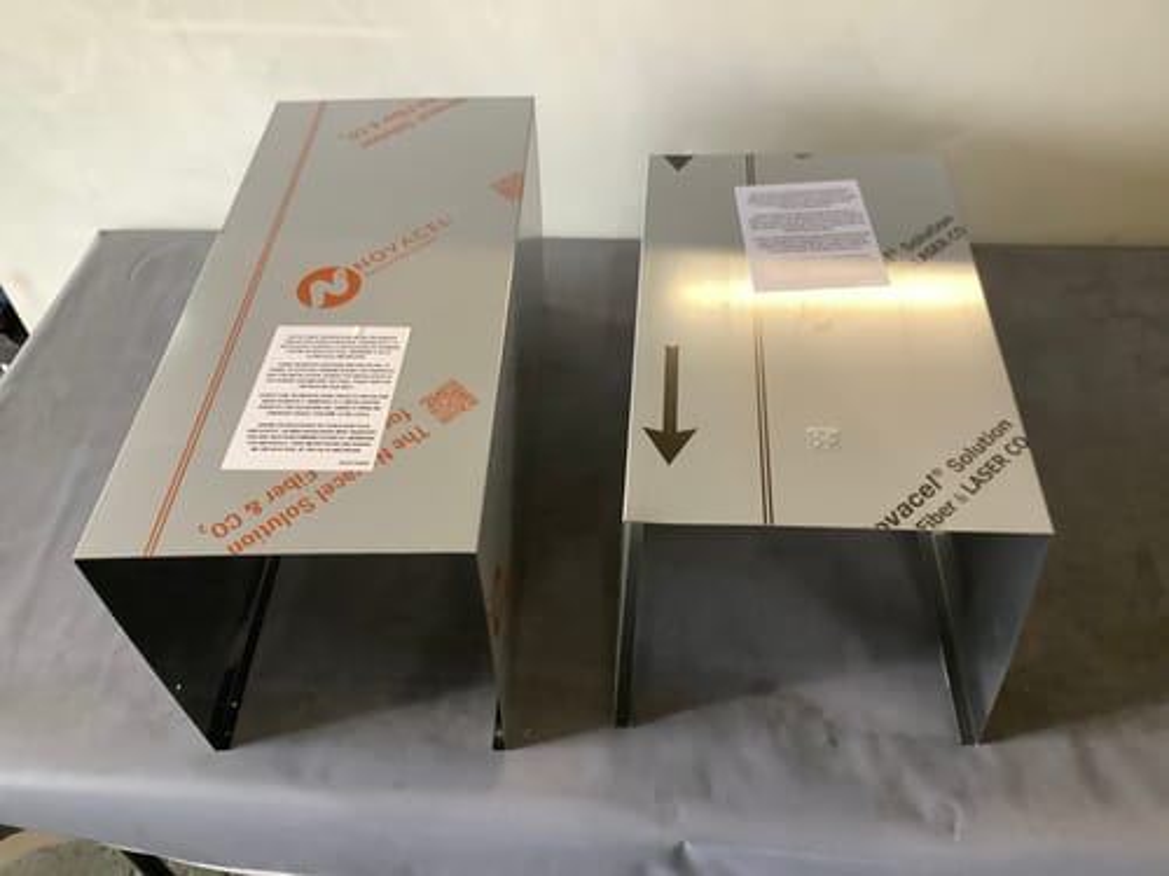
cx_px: 584
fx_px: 1047
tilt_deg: -45.2
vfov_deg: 45.4
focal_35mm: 31
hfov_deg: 58.4
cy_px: 438
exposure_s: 1/50
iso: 320
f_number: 2.4
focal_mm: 3.3
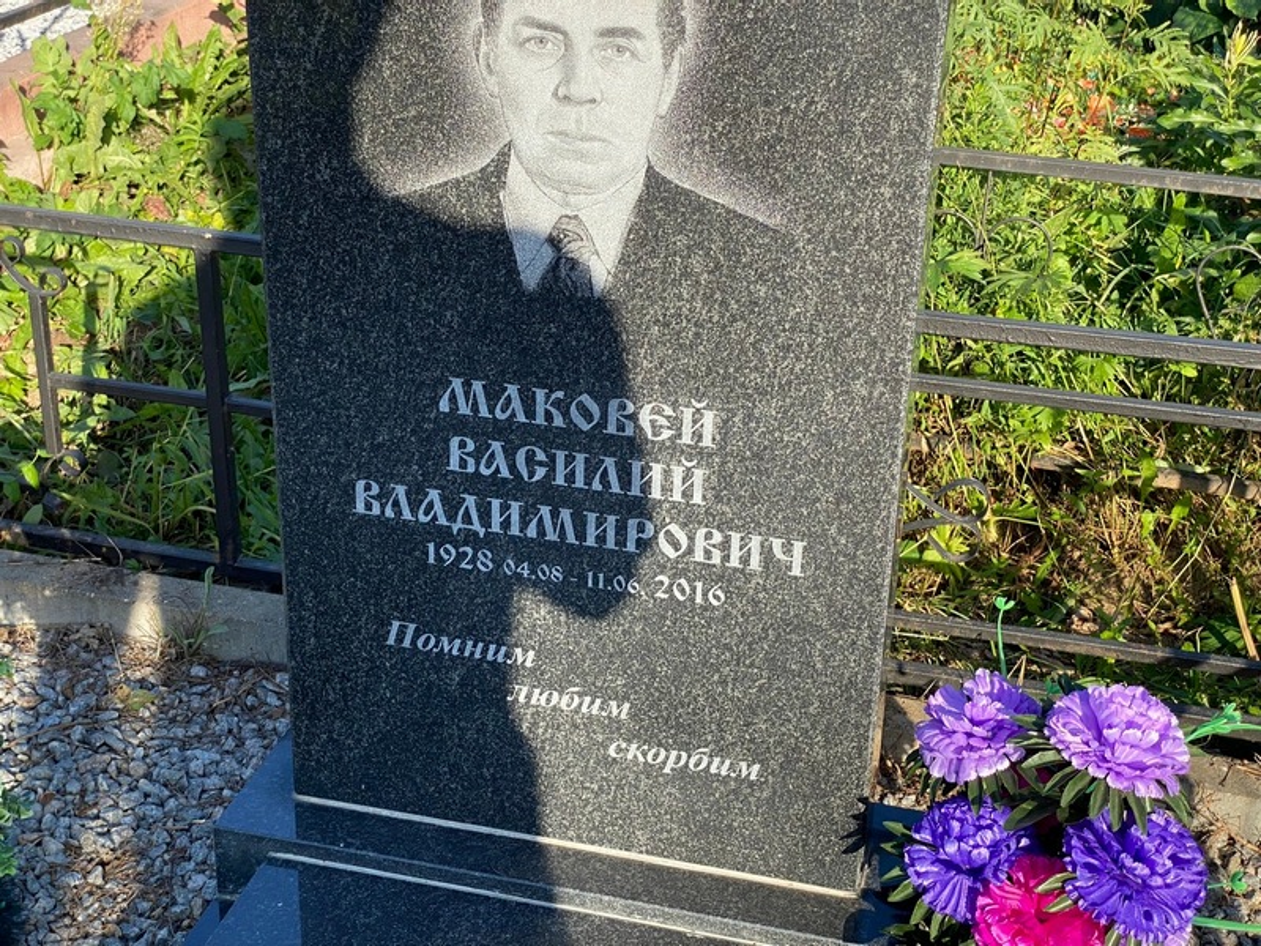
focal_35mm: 52
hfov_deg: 36.8
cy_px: 473
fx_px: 1894
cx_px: 630
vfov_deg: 28.0
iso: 20
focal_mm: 6
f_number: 2
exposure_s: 1/685
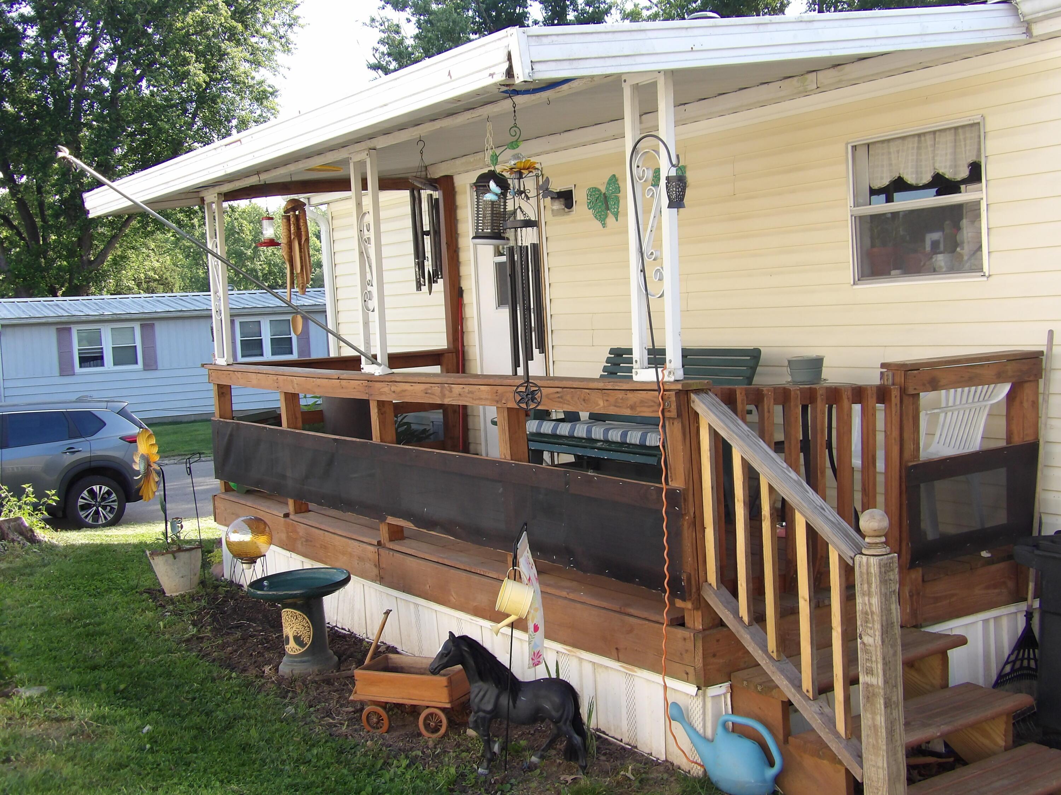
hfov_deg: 47.9
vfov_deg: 36.8
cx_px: 530
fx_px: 1195
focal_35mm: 39
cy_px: 398
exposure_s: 1/134
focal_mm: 7
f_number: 3.7
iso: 100
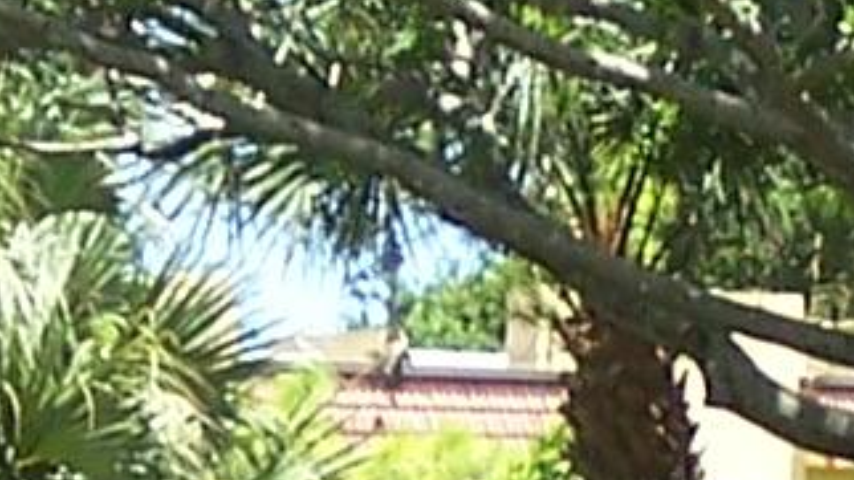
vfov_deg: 2.4
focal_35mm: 515
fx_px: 11660
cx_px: 698
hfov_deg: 4.2
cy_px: 514
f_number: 4
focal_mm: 10.8
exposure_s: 1/350
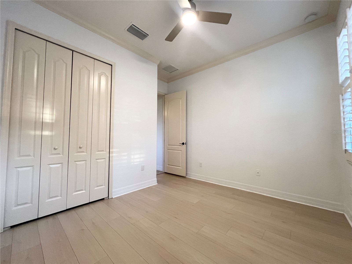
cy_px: 132
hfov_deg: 106.2
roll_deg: -0.2
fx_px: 132
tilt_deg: +2.2
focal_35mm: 13
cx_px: 176
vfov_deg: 89.9
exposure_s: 1/60
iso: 200
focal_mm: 1.57
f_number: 1.8
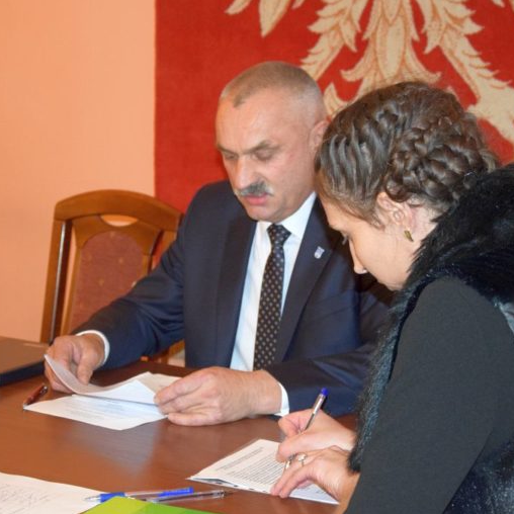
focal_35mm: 87
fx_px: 1456
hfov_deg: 20.0
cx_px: 266
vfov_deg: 20.0
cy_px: 257
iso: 3200
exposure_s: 1/60
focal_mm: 45
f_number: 4.8
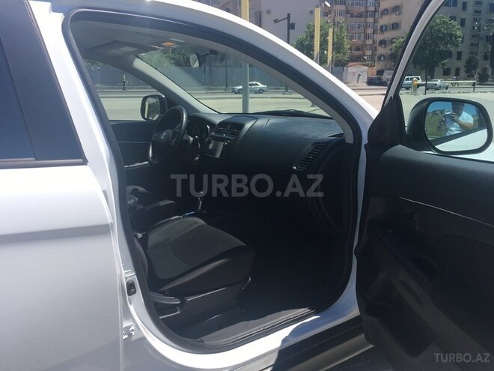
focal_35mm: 29
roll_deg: +1.1
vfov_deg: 48.2
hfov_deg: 61.7
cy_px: 186
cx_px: 247
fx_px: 414
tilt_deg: -15.0
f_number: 2.2
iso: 25
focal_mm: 4.15
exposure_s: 1/1040
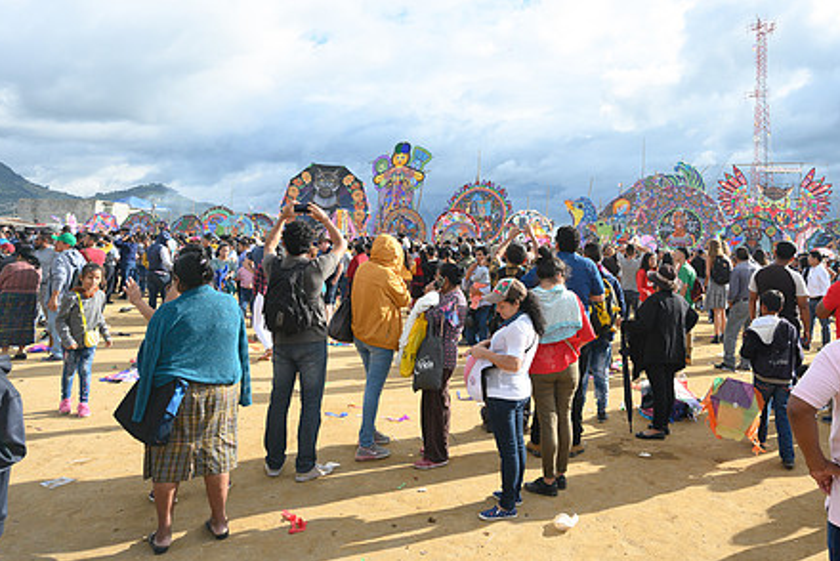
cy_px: 199
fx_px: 630
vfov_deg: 47.4
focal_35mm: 27
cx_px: 512
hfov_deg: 66.6
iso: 160
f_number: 7.1
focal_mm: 20.5
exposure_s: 1/250
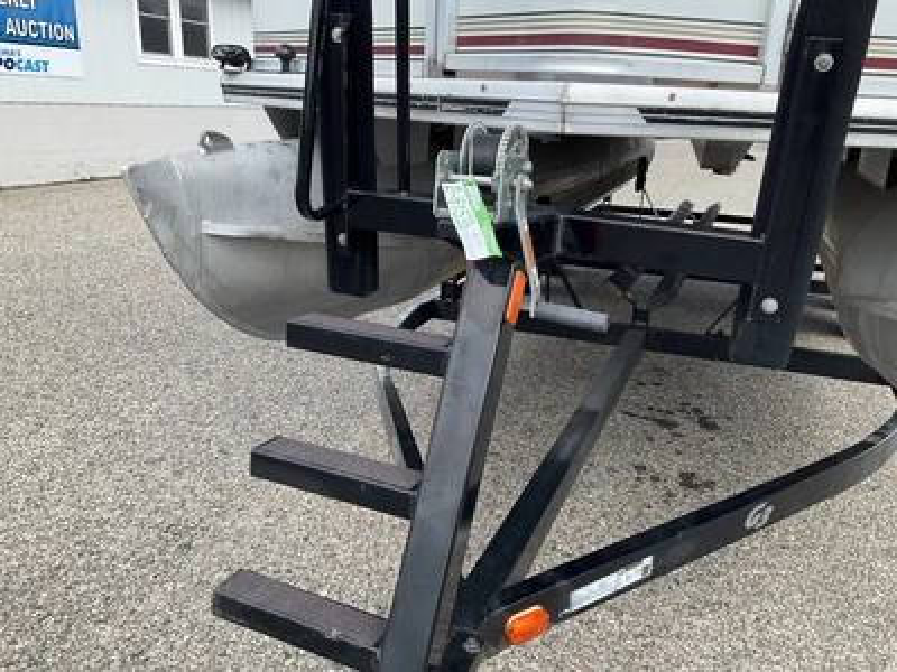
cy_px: 336
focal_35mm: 29
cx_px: 448
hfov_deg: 61.7
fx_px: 751
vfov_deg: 48.2
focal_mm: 3
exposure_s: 1/435
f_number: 1.8
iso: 25
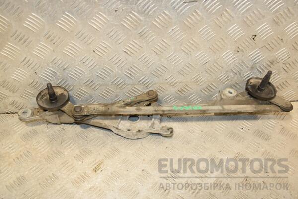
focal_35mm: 38
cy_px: 100
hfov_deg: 51.3
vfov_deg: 35.5
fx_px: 310
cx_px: 149
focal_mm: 25
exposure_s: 1/200
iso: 800
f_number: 6.3
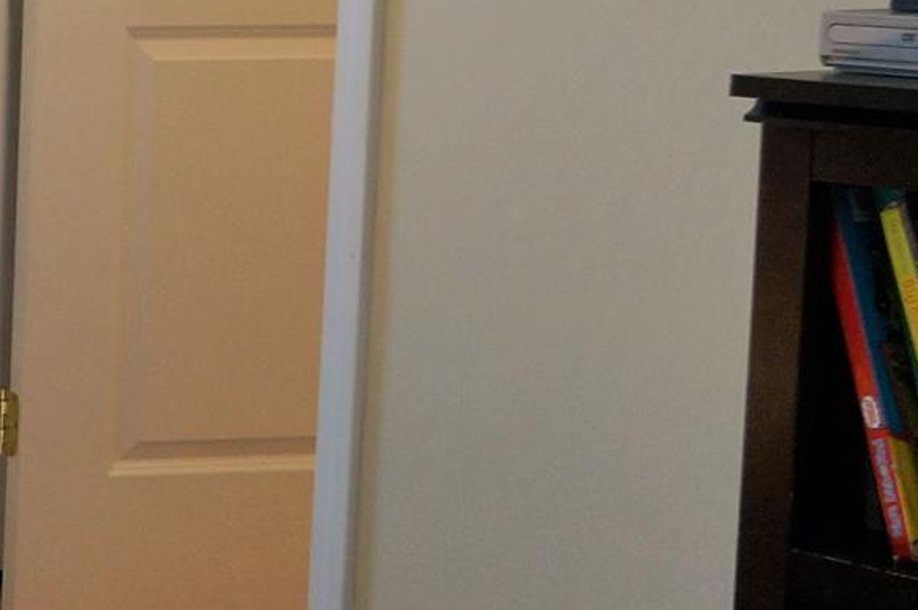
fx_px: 3134
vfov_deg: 11.1
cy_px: 225
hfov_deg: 13.9
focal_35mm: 123
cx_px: -954
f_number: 4
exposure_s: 1/100
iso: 160
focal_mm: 16
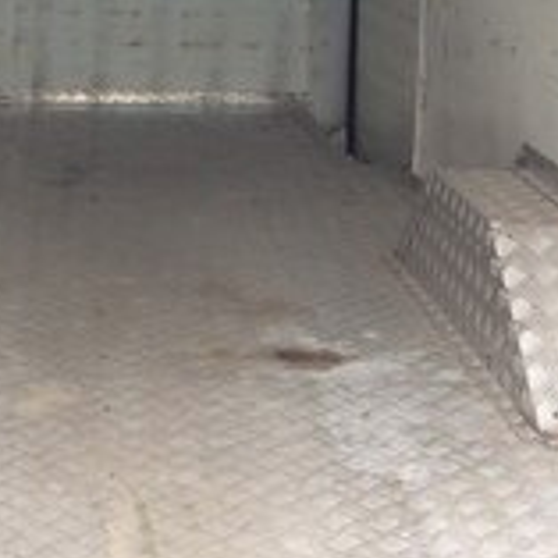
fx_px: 1477
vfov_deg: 20.2
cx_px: 64
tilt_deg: -5.1
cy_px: -96
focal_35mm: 81
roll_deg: -1.2
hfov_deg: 21.0
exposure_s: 1/100
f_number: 2.2
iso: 64
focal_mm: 4.15
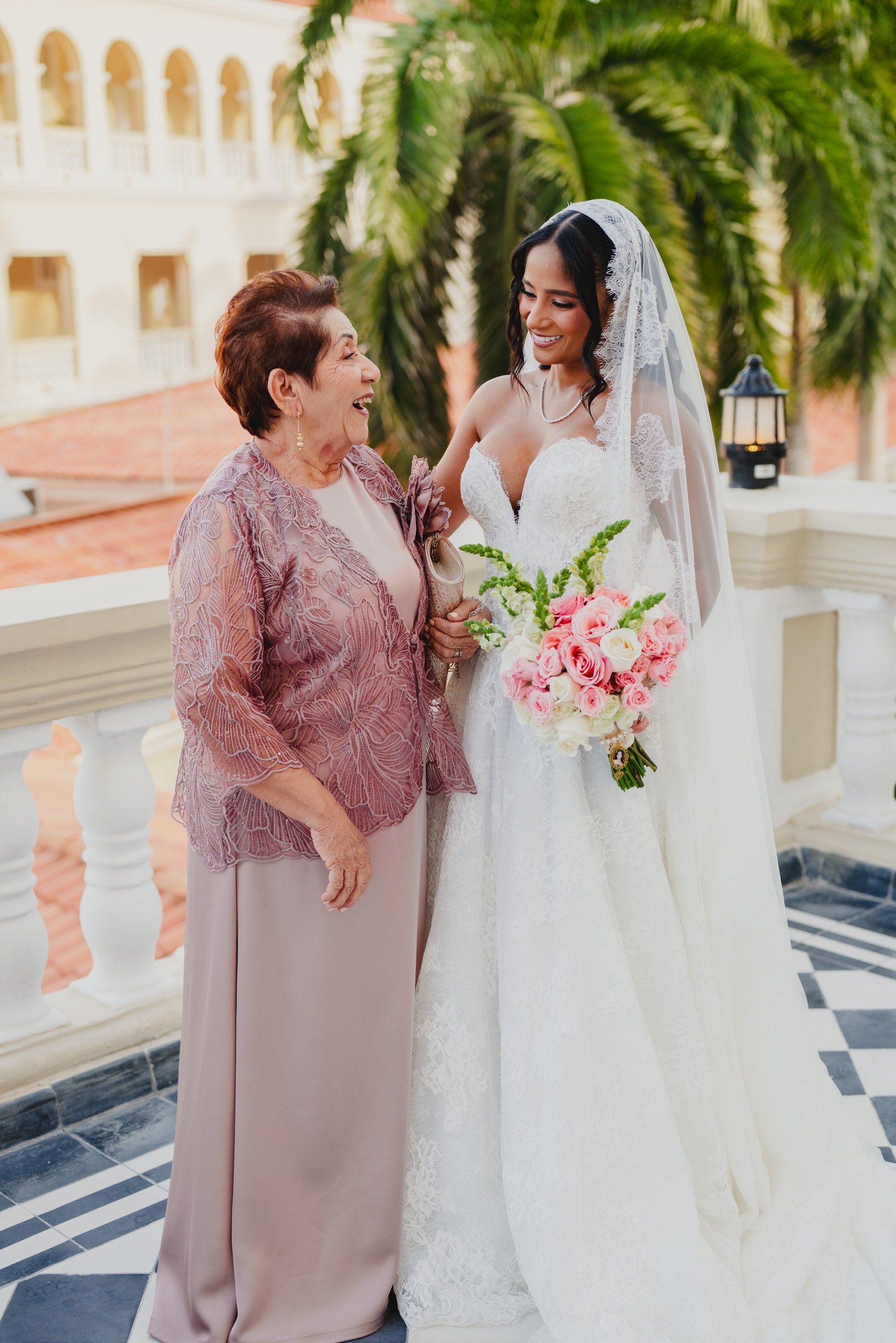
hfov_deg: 27.0
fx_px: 1866
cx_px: 448
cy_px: 672
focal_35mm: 50
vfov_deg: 39.6
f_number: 2.8
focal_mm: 50
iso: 400
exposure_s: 1/640
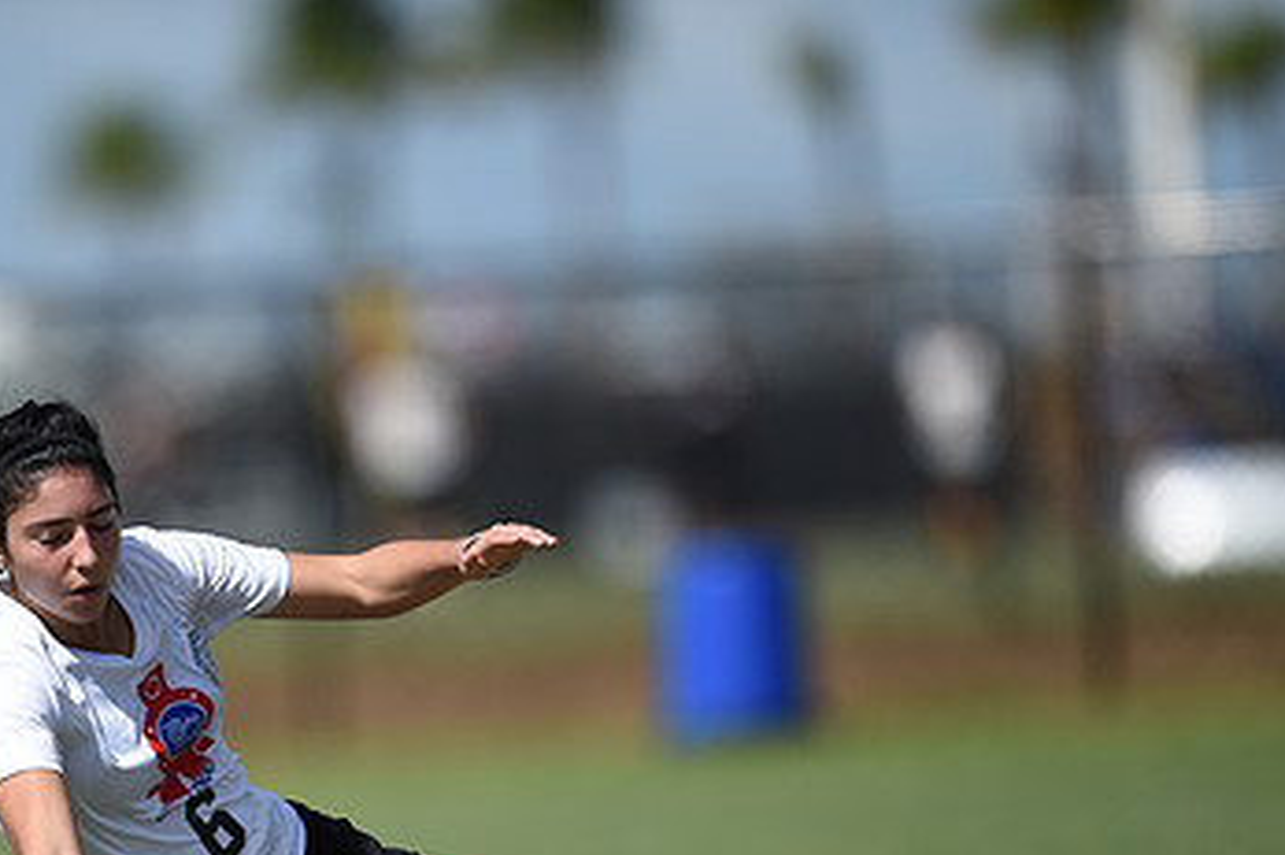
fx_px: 23831
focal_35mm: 668
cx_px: 315
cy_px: 711
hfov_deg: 3.1
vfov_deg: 2.1
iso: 200
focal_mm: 400
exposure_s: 1/6400
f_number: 2.8
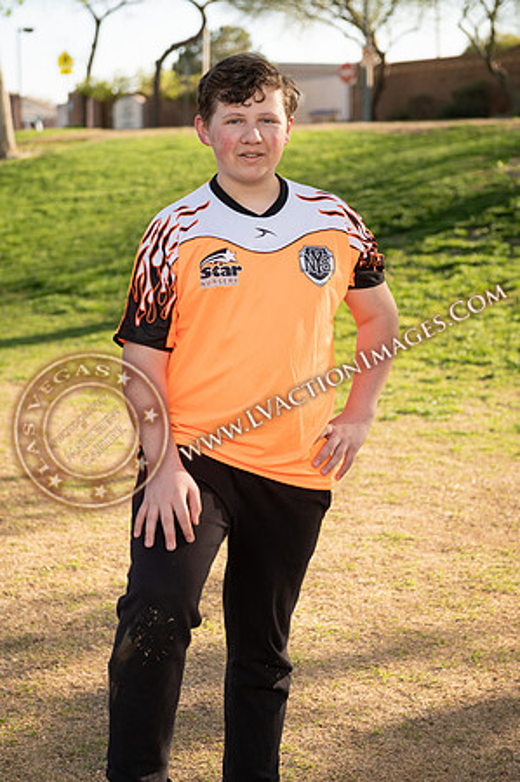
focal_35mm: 70
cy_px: 391
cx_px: 260
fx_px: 1520
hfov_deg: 19.4
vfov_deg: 28.9
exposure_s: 1/250
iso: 100
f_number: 4
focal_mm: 70
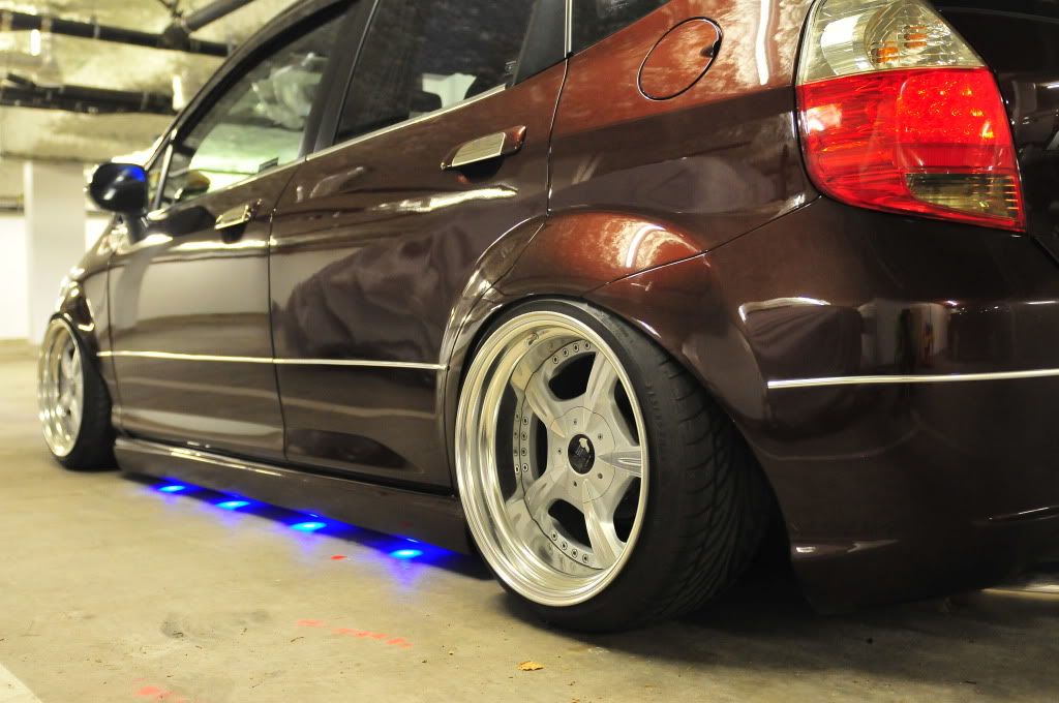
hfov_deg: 53.2
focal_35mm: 36
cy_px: 352
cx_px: 530
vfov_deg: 36.8
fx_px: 1058
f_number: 2.8
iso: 1600
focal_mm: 24
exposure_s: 1/25
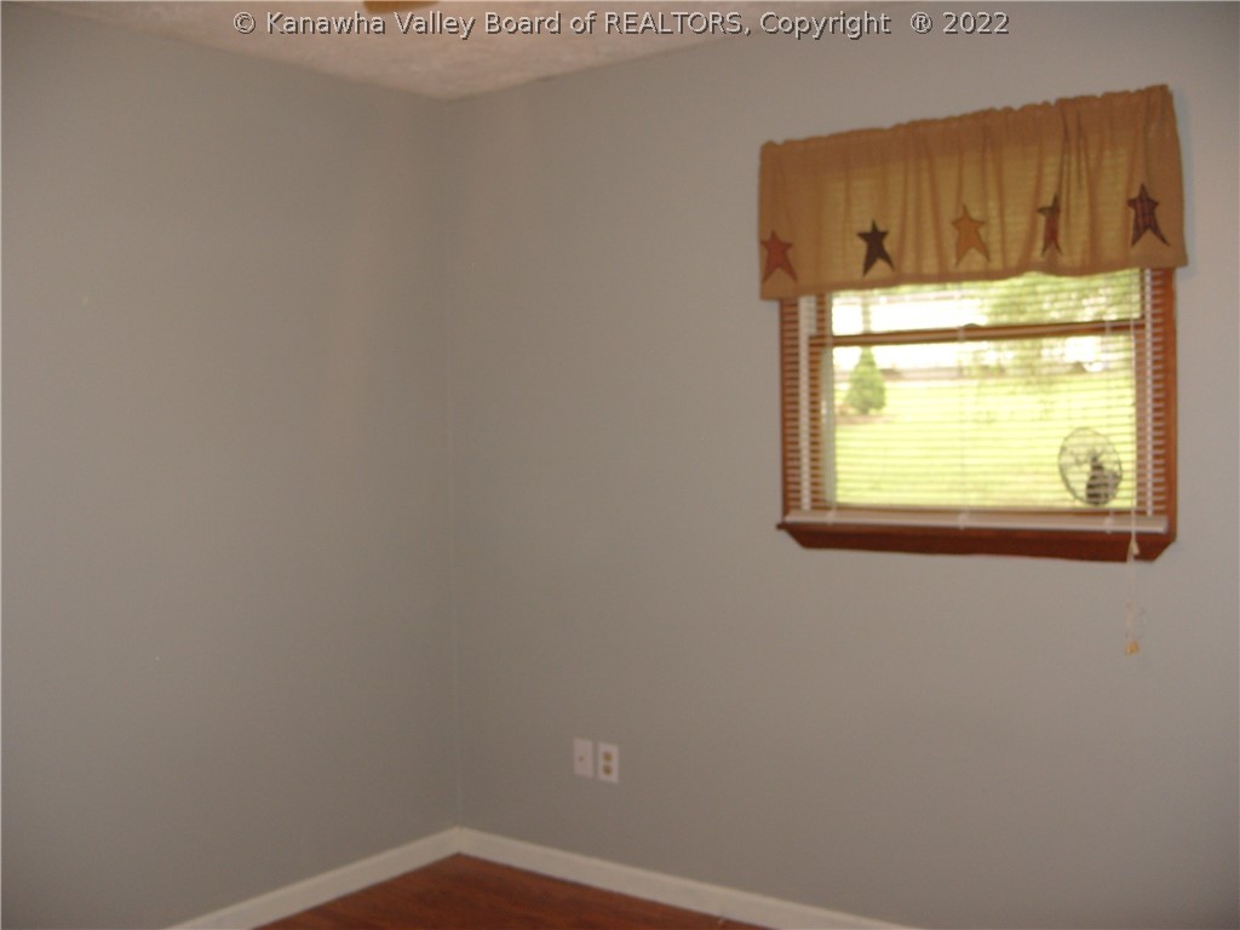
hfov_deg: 52.6
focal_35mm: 35
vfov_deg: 40.7
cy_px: 465
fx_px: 1254
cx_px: 620
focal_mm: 7.8
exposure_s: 1/45
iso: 100
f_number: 2.8
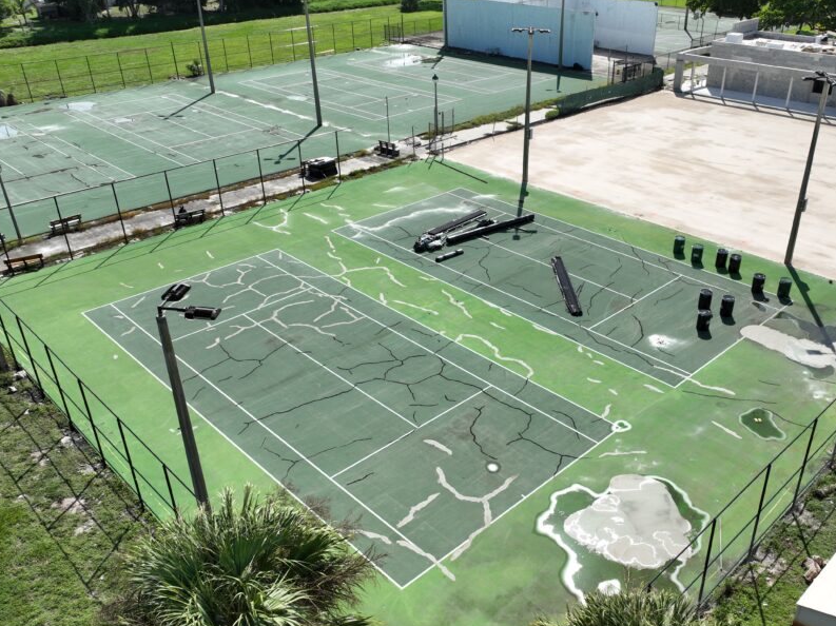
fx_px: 748
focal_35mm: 31
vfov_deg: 45.4
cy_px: 334
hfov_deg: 58.2
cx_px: 472
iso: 110
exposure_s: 1/500
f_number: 2.8
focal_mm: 12.29
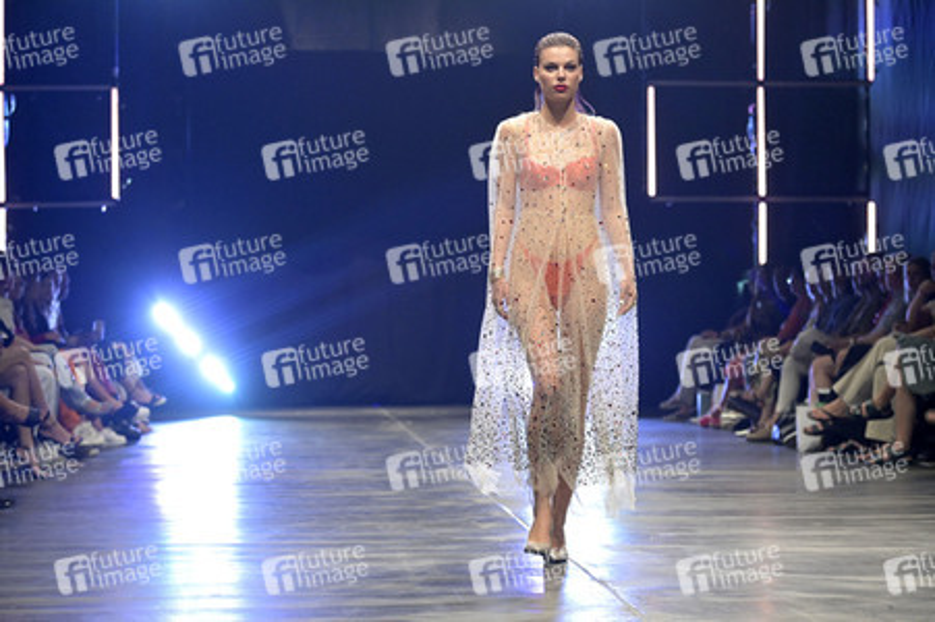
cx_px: 468
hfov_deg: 18.6
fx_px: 2855
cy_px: 311
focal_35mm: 110
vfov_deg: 12.4
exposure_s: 1/500
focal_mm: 110
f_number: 5.6
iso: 8000
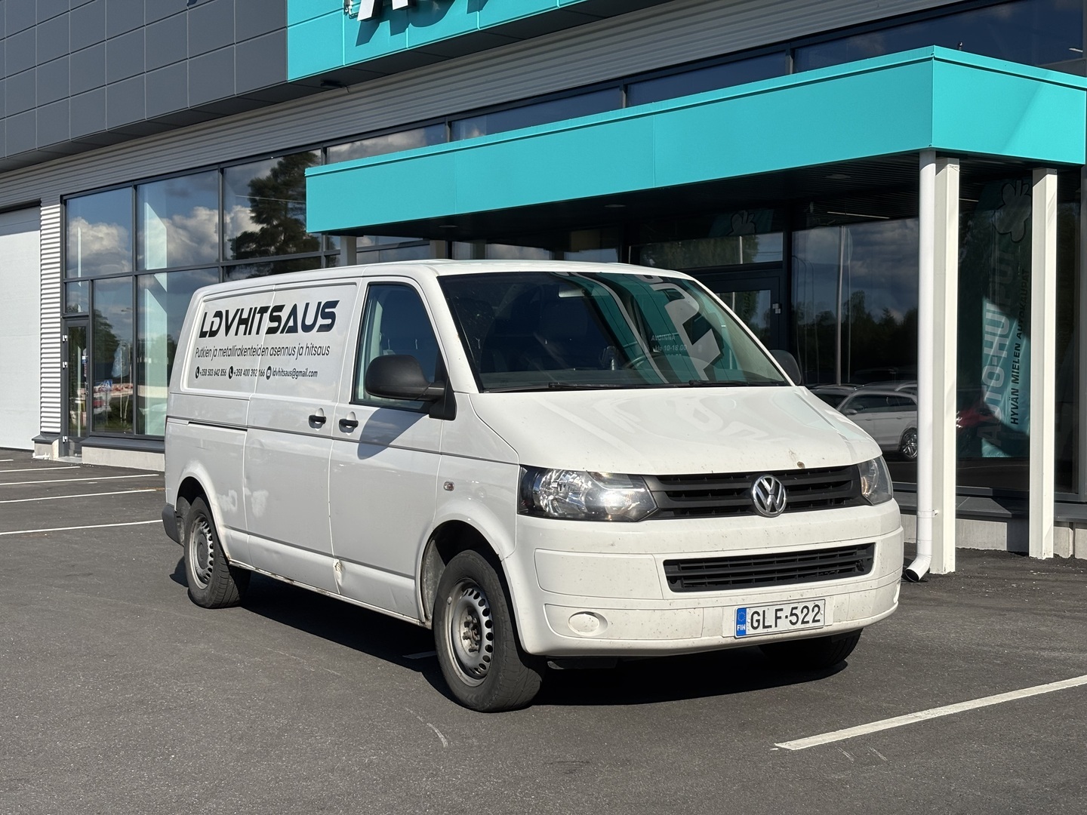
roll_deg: +0.3
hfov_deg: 36.8
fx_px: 1633
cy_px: 408
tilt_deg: -1.1
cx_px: 544
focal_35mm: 52
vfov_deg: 28.0
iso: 32
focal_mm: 5.96
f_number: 1.6
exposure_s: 1/4854
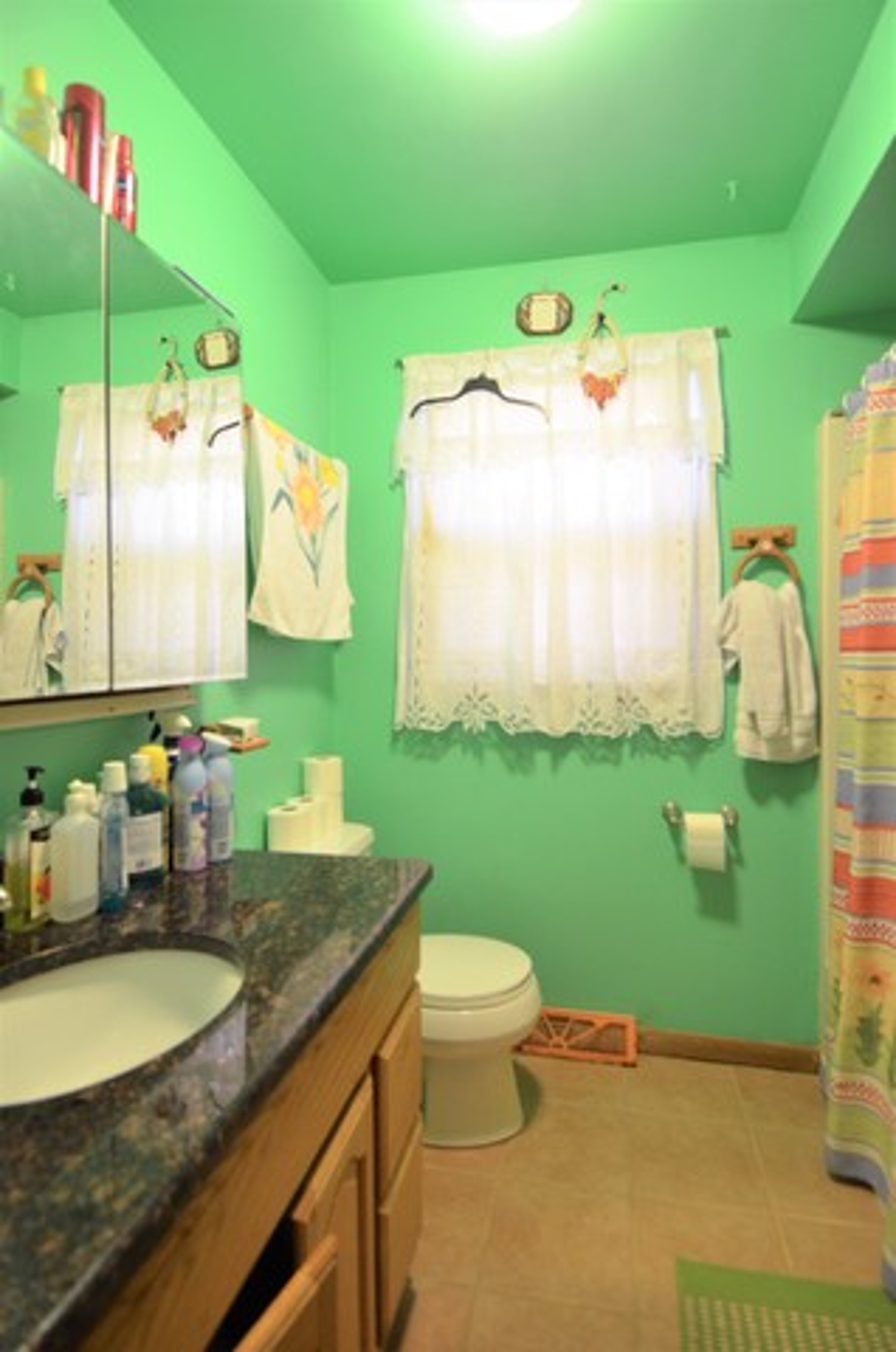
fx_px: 675
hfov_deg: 67.2
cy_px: 676
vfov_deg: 90.1
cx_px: 448
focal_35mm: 18
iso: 1400
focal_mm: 12
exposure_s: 1/30
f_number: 4
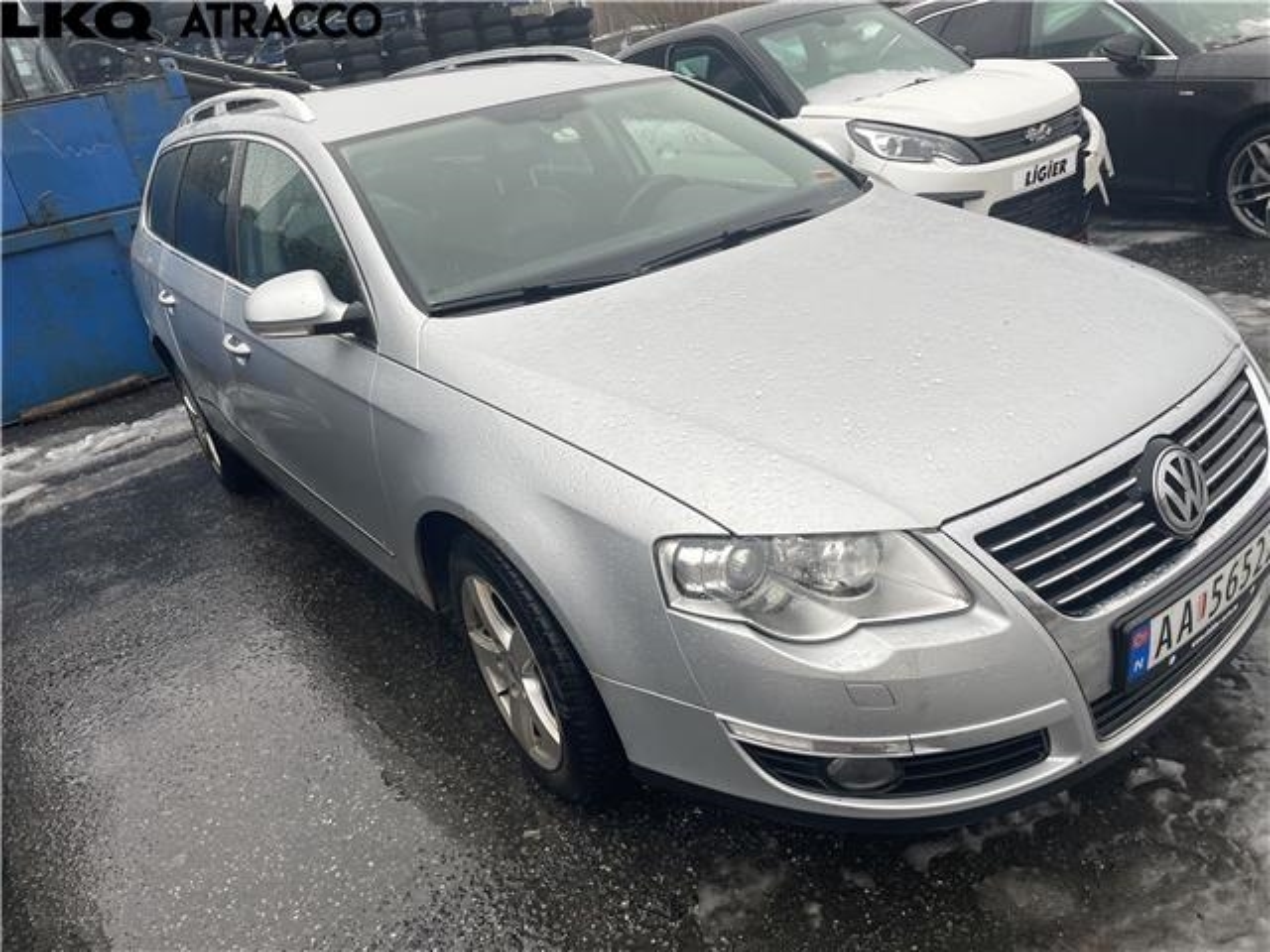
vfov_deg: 53.1
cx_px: 635
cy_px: 476
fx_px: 954
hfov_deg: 67.3
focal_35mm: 26
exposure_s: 1/121
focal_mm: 4.2
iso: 50
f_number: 1.6
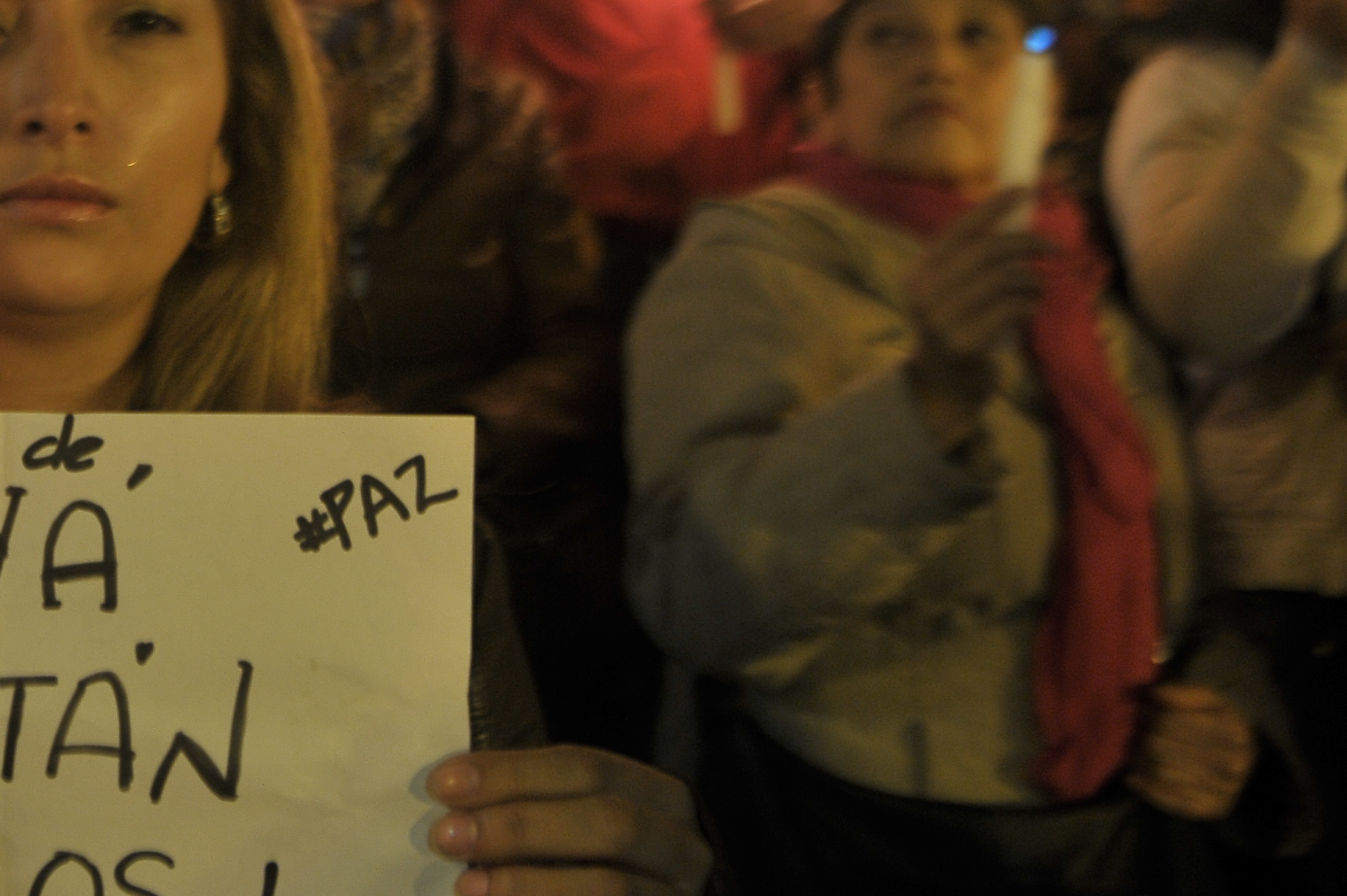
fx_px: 2132
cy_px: 238
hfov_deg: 31.6
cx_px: -85
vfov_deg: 23.5
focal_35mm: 57
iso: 800
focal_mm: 26
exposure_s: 1/15
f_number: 2.8
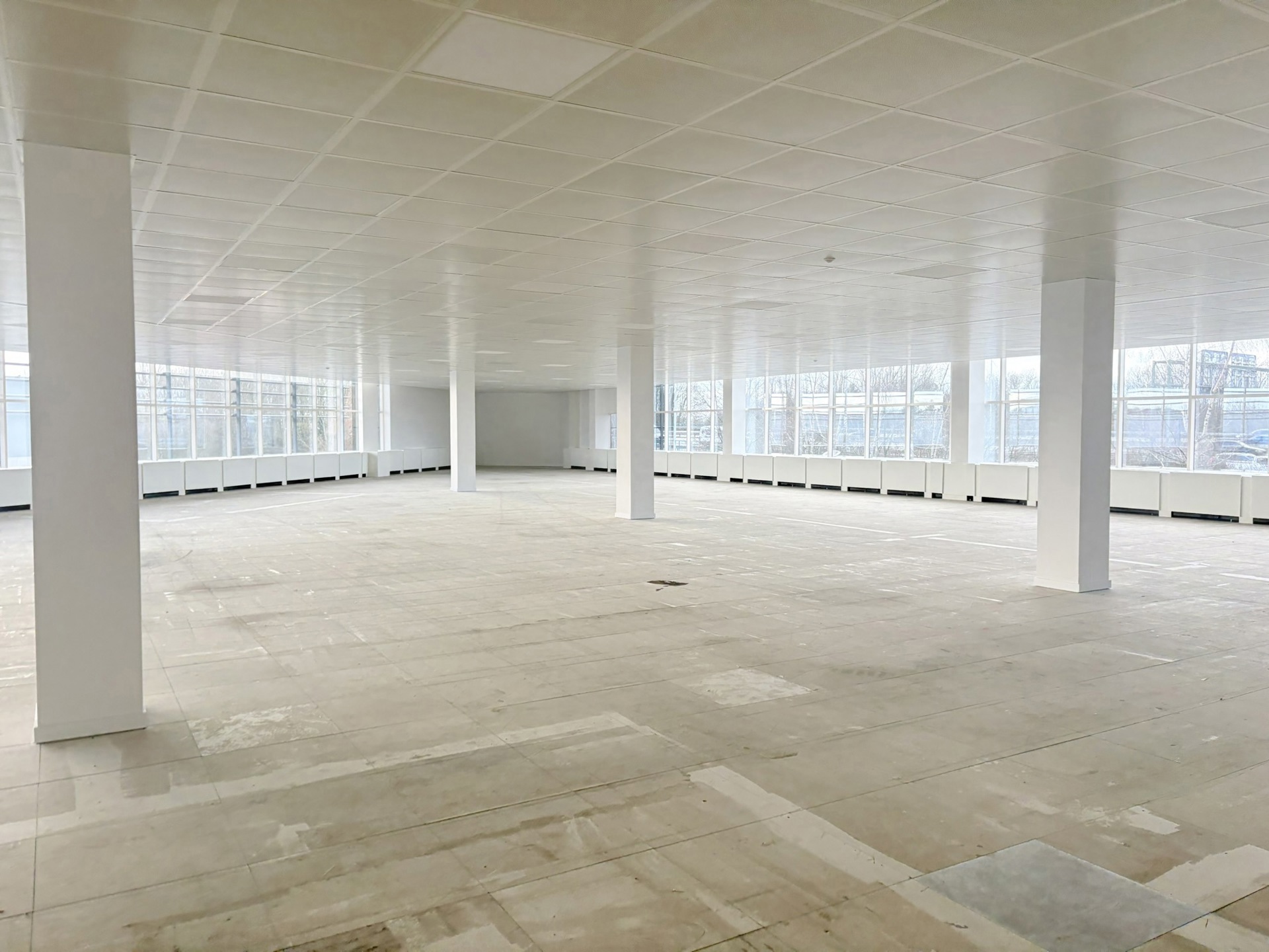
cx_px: 634
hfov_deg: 67.3
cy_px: 476
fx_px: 953
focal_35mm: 26
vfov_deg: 53.1
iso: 100
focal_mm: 5.96
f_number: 1.6
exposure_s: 1/121
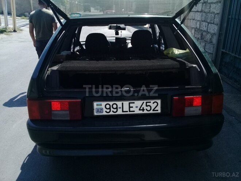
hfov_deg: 58.4
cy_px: 90
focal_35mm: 31
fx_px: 216
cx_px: 120
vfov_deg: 45.4
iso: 64
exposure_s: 1/868
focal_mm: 3.3
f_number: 2.2
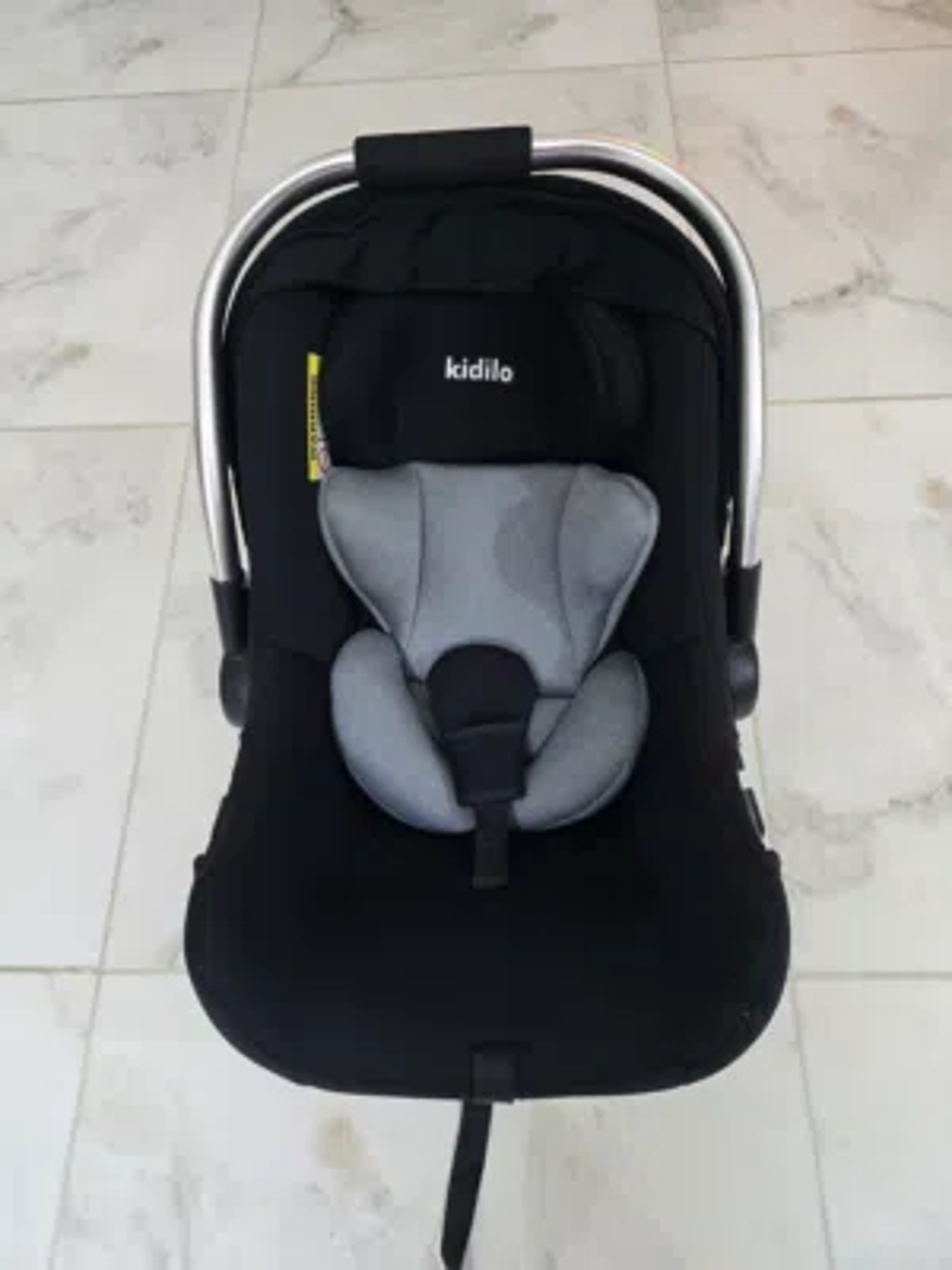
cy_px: 635
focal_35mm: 23
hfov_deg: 58.9
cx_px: 476
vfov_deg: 73.9
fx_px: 843
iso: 800
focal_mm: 6.3
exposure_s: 1/100
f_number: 1.7
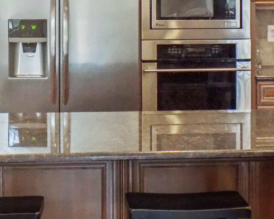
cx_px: 96
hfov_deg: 21.7
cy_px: 20
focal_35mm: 88
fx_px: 714
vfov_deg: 17.2
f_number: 3.7
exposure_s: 1/15
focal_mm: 8.1
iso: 400
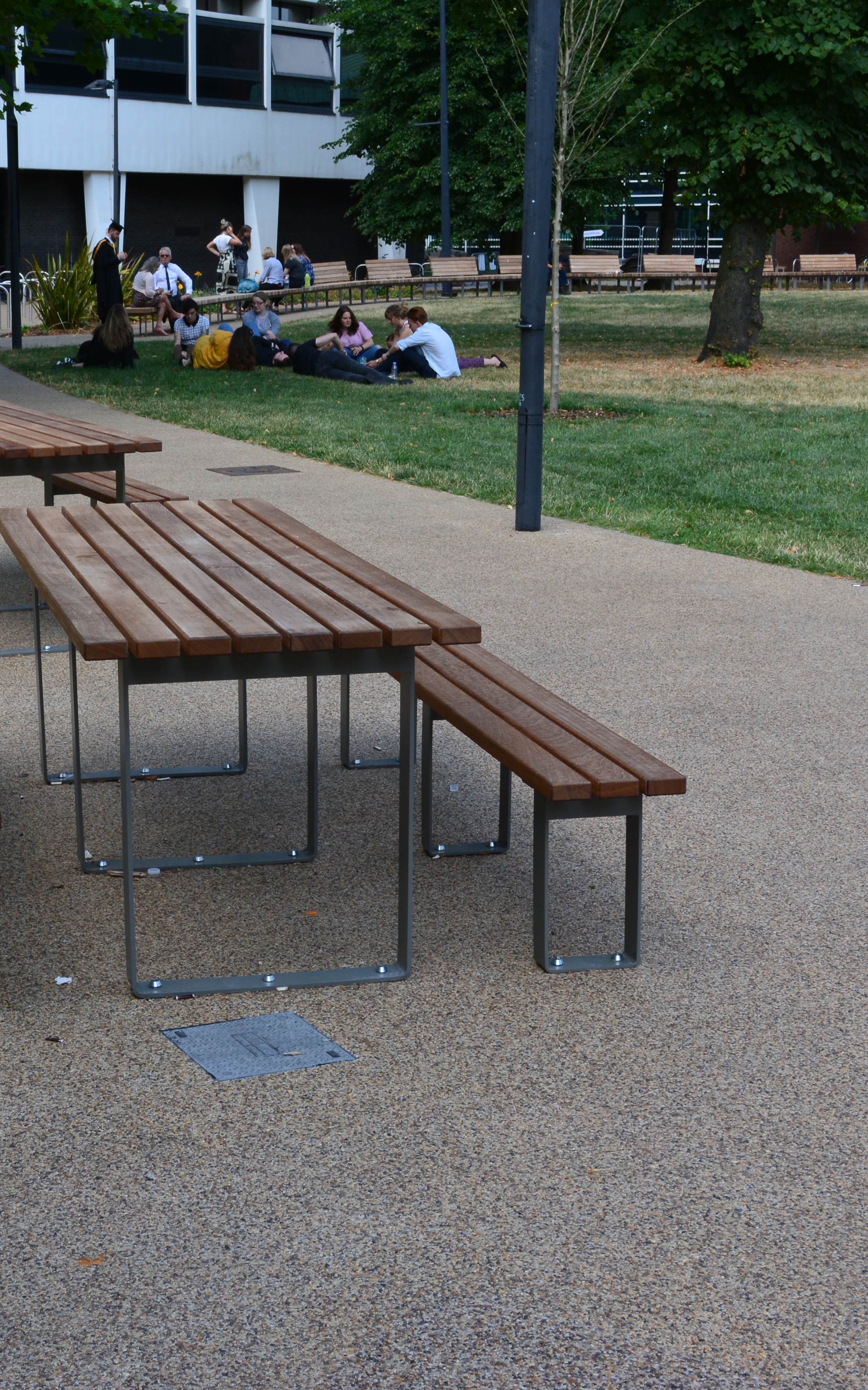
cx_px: 148
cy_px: 691
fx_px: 2271
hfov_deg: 21.3
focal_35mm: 60
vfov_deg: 34.0
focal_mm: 26
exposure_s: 1/200
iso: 400
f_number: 10
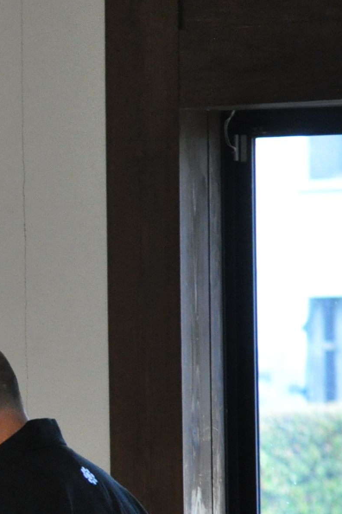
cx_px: -445
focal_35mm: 530
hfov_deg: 2.6
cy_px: 525
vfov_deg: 3.9
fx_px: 7552
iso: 1600
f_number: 4.5
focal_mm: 98
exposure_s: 1/100
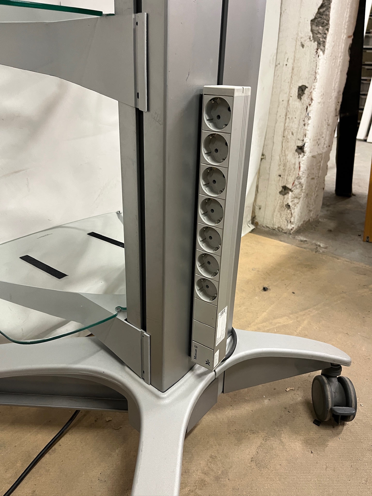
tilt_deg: -24.9
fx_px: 373
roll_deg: -1.7
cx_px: 186
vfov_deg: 67.3
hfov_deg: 53.1
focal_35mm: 26
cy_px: 248
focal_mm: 5.1
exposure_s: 1/50
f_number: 1.6
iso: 200
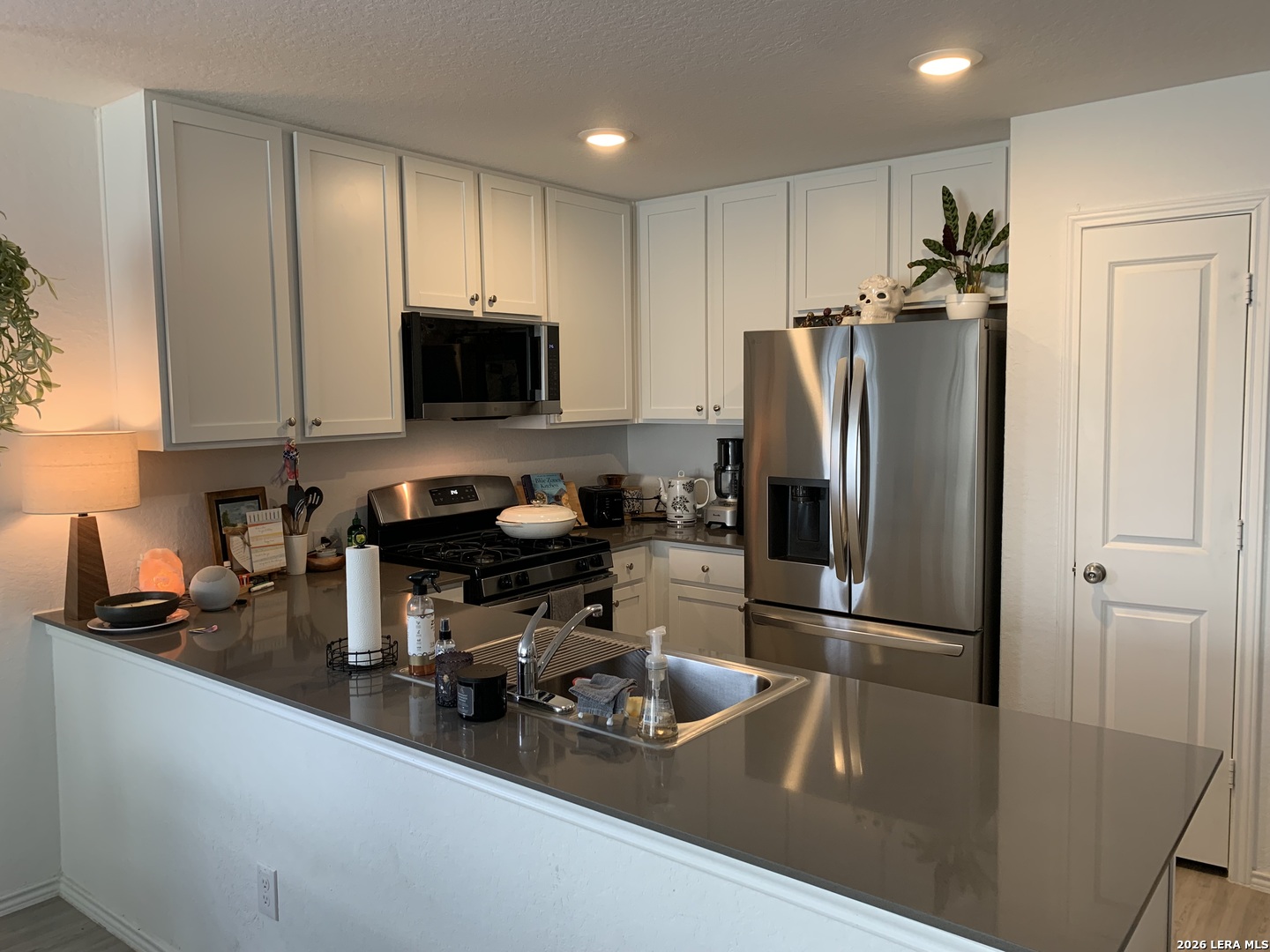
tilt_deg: -7.9
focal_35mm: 26
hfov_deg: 67.3
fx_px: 954
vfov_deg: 53.1
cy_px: 476
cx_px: 635
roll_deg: +0.8
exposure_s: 1/60
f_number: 1.8
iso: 80
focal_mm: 4.25
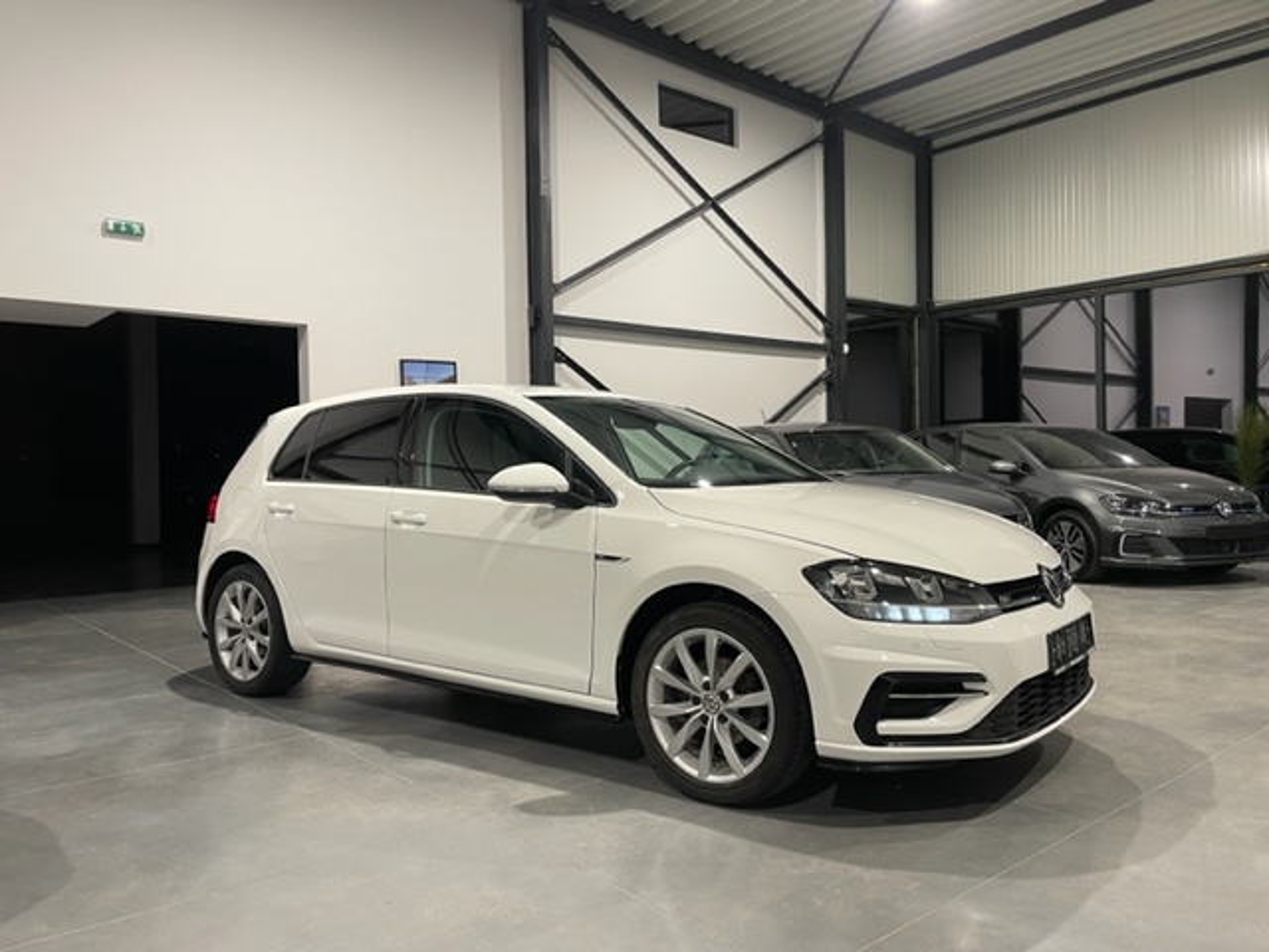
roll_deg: +1.2
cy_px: 476
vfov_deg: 53.1
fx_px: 953
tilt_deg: -1.5
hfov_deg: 67.3
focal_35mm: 26
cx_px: 634
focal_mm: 4.2
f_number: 1.6
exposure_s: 1/50
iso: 80
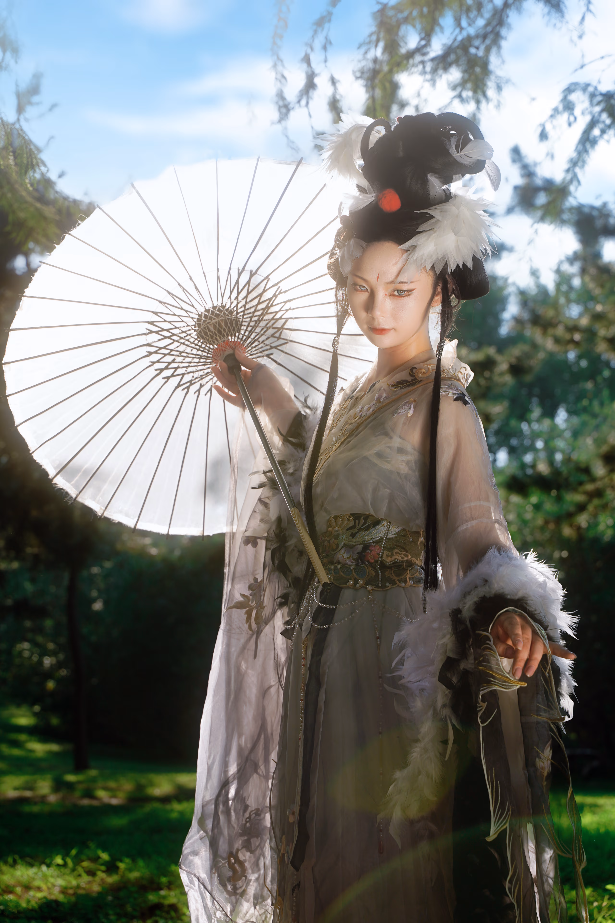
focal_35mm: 72
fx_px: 1845
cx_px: 308
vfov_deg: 28.1
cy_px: 462
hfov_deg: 18.9
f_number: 6.3
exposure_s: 1/200
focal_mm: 72
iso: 100
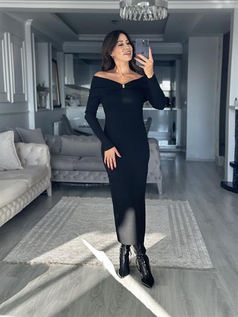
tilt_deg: -21.8
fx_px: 440
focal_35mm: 48
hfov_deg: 30.3
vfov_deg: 39.6
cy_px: 158
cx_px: 119
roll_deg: +0.7
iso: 80
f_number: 1.78
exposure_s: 1/222
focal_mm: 6.86
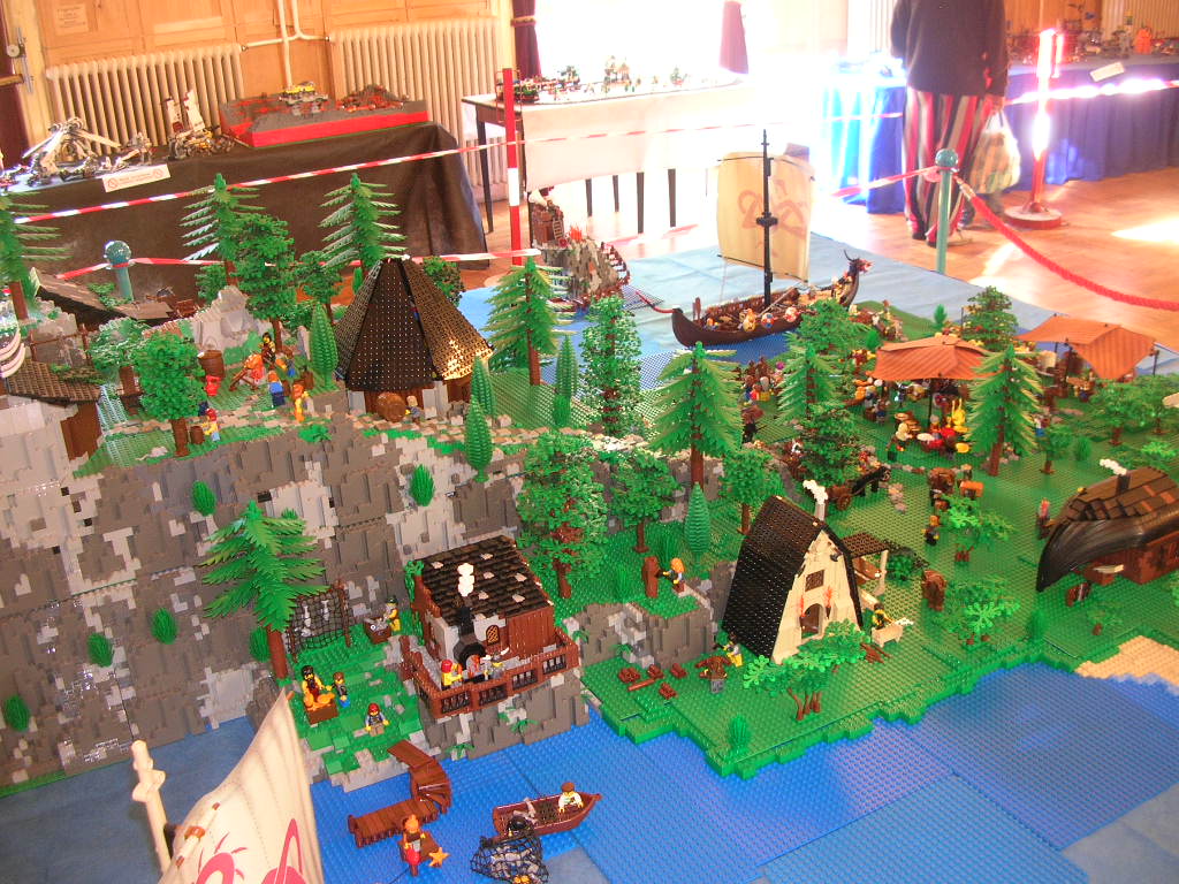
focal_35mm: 35
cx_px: 590
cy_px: 442
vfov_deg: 40.7
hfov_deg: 52.6
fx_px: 1192
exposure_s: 1/6
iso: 88
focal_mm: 5.8
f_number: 2.8
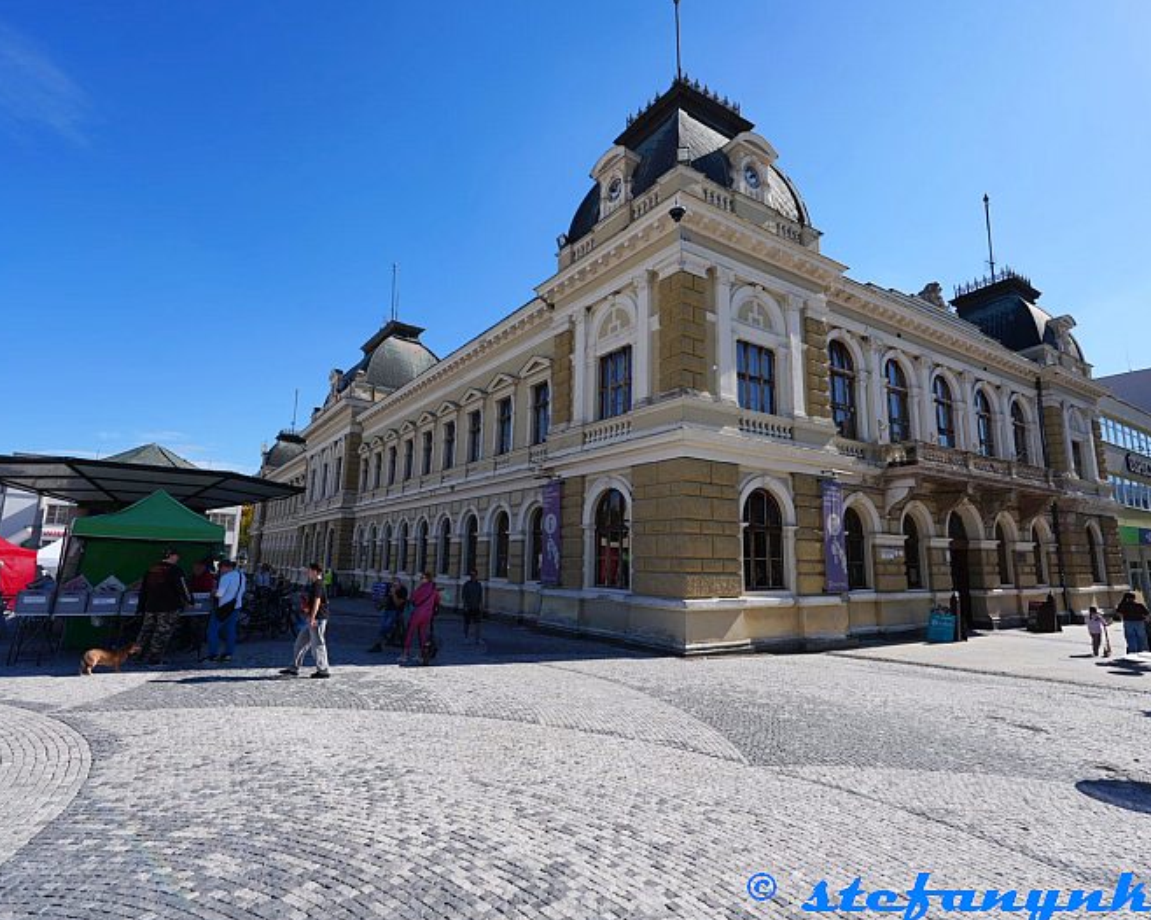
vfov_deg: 80.3
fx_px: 545
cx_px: 596
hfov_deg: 93.1
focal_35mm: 16
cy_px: 463
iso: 100
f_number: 9
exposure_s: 1/250
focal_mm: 14
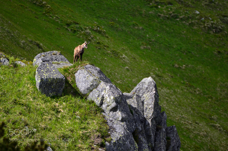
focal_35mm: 450
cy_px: 76
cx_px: 114
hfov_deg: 4.6
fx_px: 2843
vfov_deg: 3.0
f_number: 5.6
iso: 160
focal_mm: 300
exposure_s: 1/500
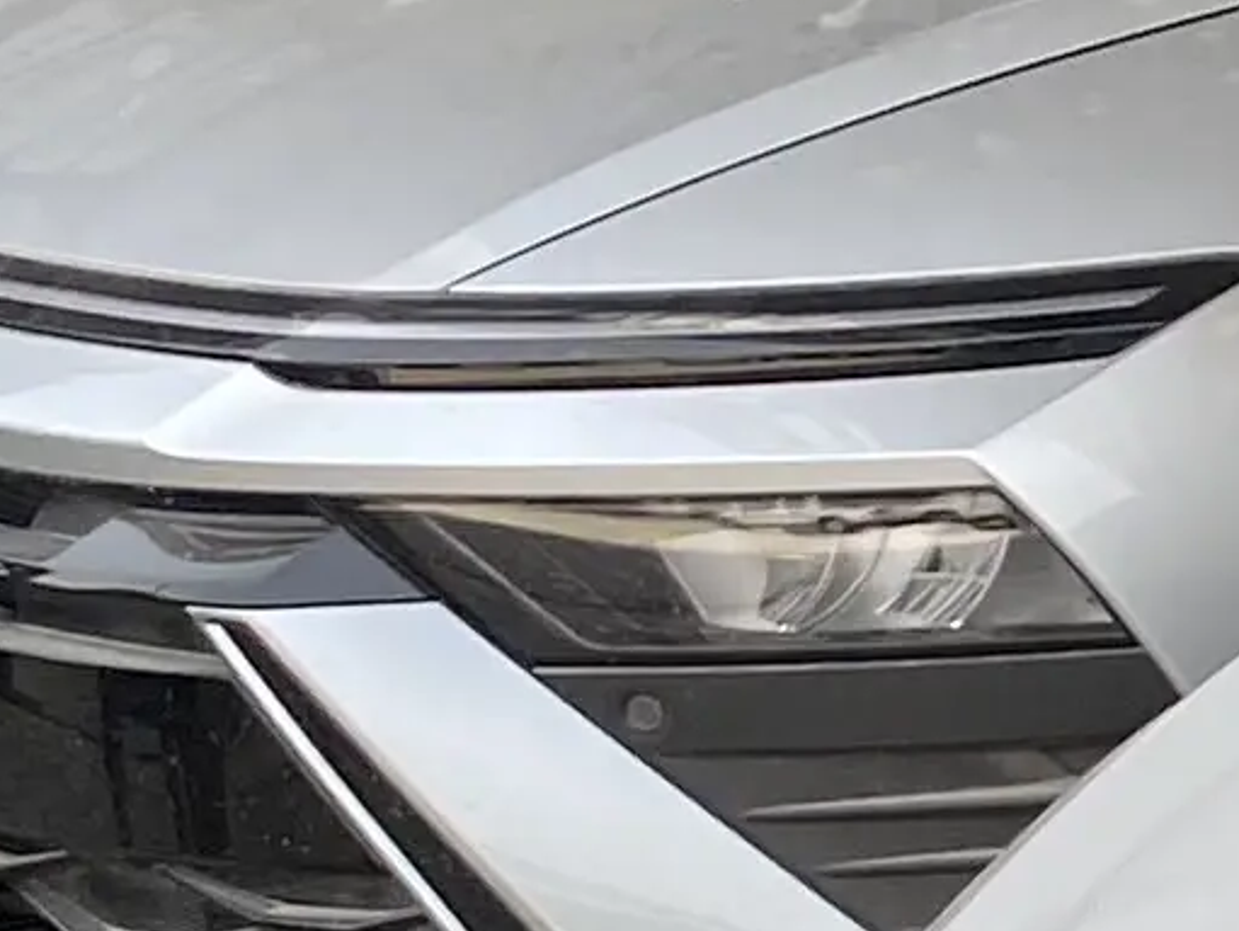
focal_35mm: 205
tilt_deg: -14.1
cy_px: 1057
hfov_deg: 7.8
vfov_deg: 7.2
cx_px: 4209
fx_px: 7343
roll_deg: -0.3
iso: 32
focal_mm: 4.25
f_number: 1.8
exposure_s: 1/644
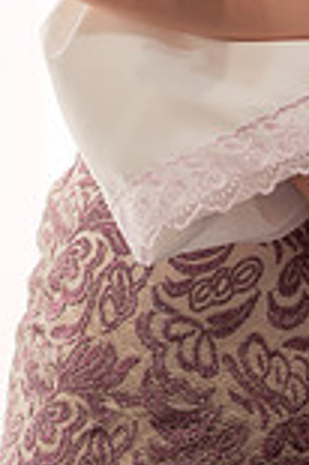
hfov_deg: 5.6
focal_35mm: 246
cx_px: 326
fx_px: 3174
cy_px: -90
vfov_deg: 8.3
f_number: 2.5
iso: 1000
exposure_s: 1/250
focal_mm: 85
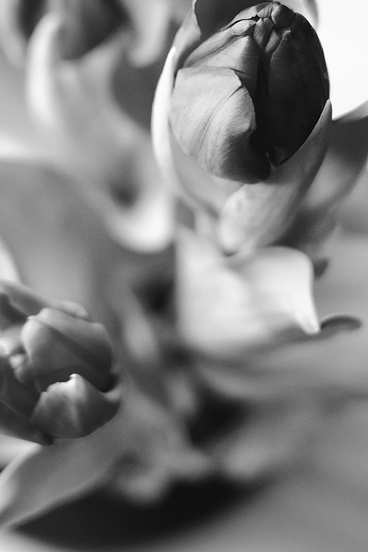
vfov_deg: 17.7
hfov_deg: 12.0
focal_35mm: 114
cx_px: 145
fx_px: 1748
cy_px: 63
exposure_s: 1/27
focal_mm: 35
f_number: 2
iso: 800
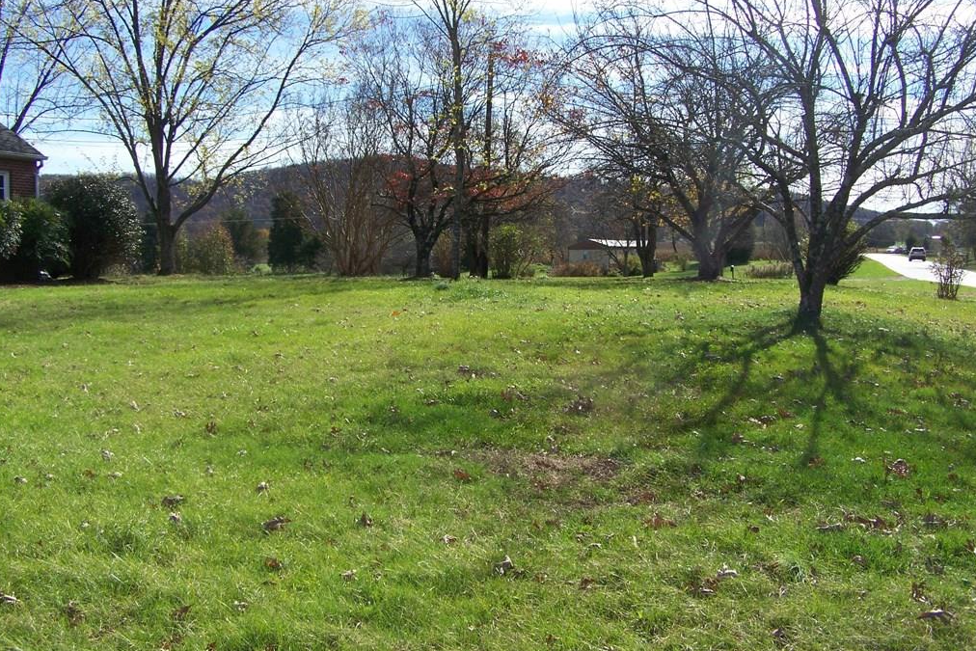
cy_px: 319
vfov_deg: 33.4
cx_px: 485
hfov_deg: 48.5
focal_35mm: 40
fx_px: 1085
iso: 64
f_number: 4
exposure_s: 1/400
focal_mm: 6.3
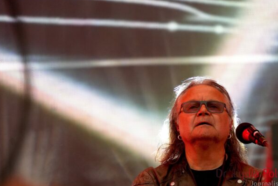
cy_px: 106
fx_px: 2864
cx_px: 174
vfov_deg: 3.7
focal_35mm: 371
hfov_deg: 5.6
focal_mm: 192
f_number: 6.3
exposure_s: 1/320
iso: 1600
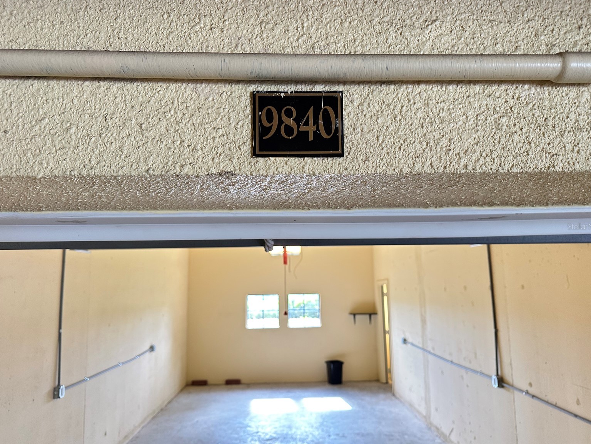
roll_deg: +0.4
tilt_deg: +7.5
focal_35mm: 25
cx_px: 296
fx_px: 427
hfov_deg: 69.4
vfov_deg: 54.9
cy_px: 226
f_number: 1.78
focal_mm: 6.86
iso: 250
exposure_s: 1/60
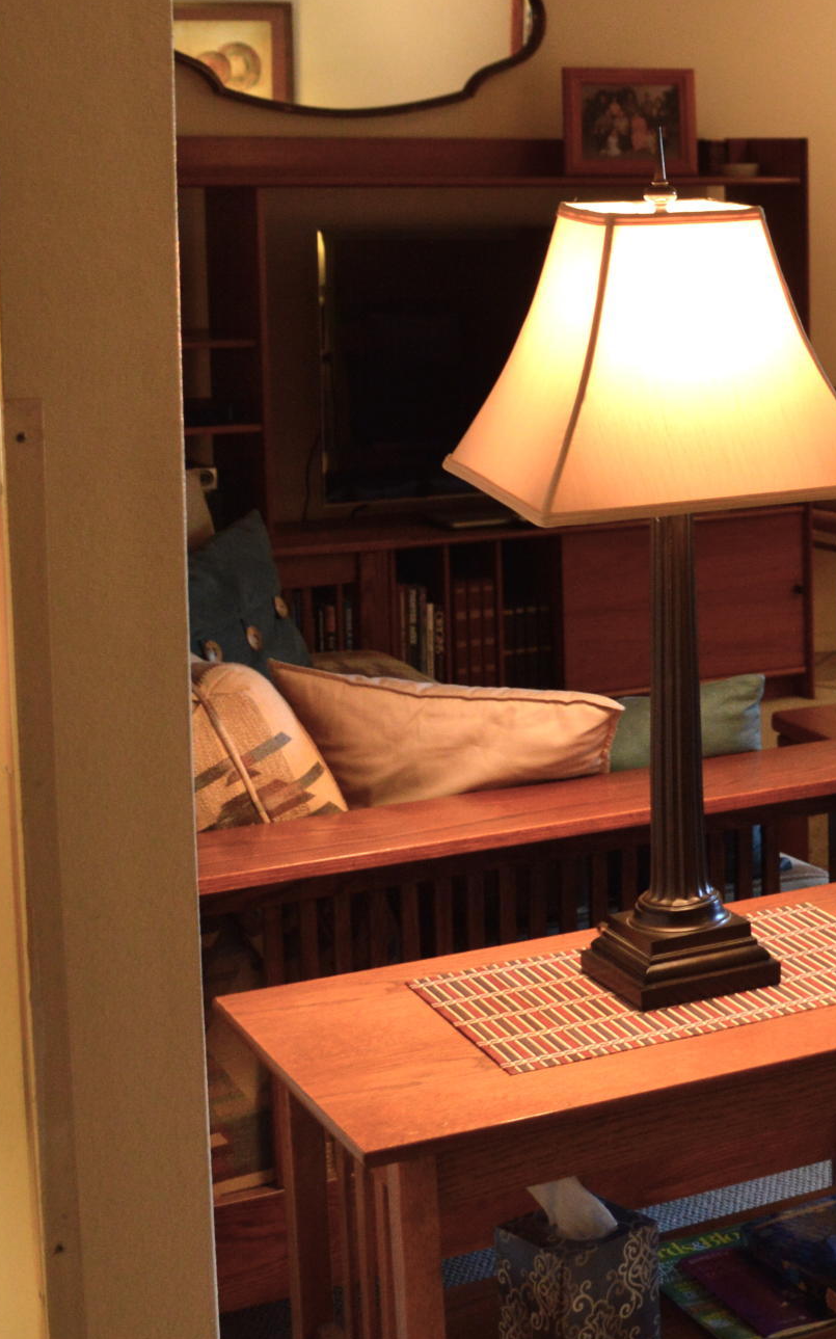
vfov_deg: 31.6
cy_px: 383
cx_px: 1210
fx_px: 2334
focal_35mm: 64
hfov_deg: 18.3
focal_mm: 18
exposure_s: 1/40
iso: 400
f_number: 3.5
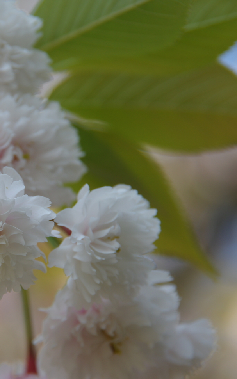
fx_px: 3503
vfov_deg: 6.2
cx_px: -2
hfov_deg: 3.9
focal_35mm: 339
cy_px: 205
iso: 100
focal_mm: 135
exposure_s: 1/250
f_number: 5.6
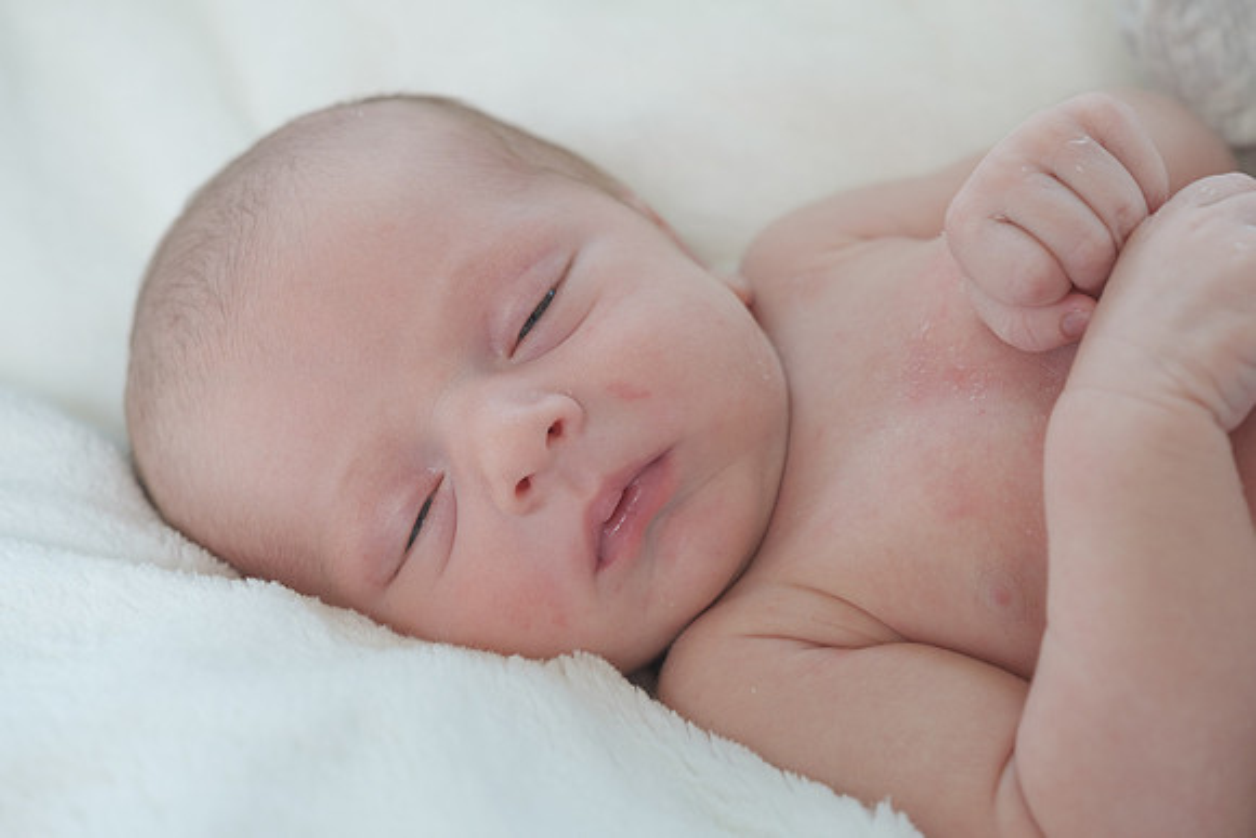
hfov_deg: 36.2
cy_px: 419
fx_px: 1919
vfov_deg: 24.6
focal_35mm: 55
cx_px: 628
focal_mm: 36.5
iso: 800
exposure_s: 1/125
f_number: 4
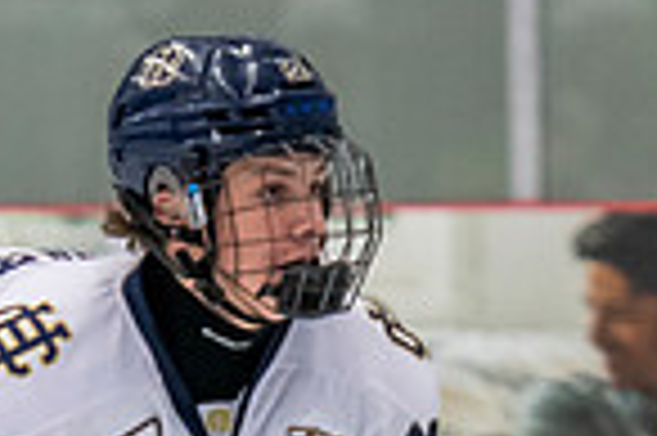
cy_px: 1068
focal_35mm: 765
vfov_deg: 1.8
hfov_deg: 2.7
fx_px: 13945
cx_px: 59
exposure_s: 1/640
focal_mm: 135
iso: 2000
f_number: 3.2
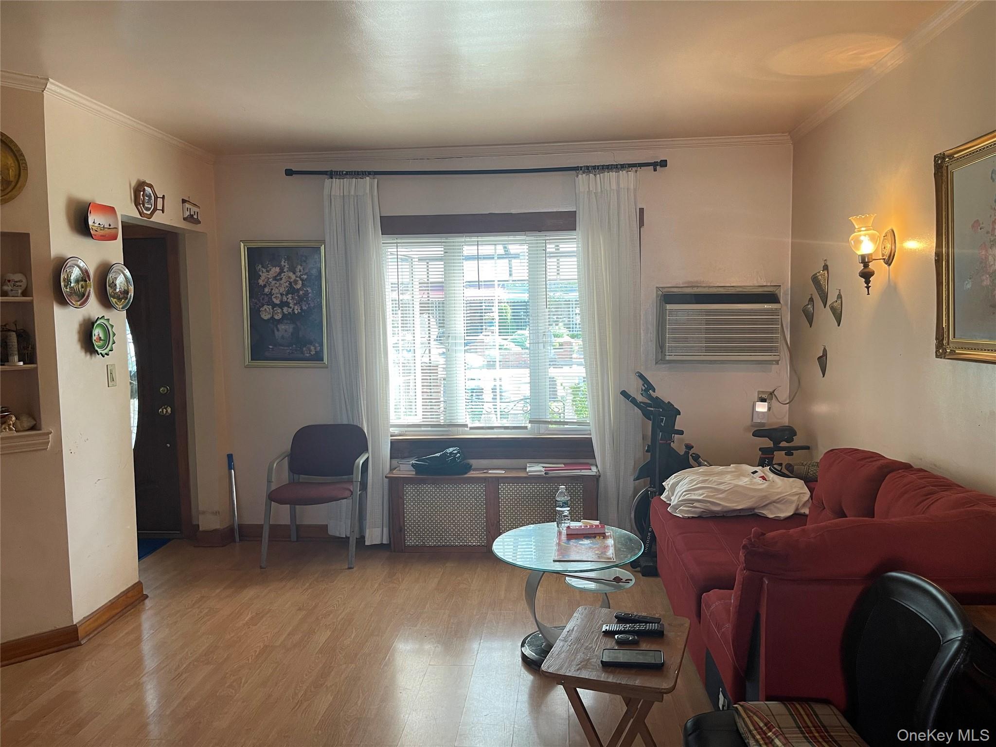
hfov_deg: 69.4
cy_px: 374
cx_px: 498
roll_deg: +1.3
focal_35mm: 25
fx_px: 719
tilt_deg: -5.9
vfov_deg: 54.9
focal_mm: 5.1
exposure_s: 1/60
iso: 100
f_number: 1.6
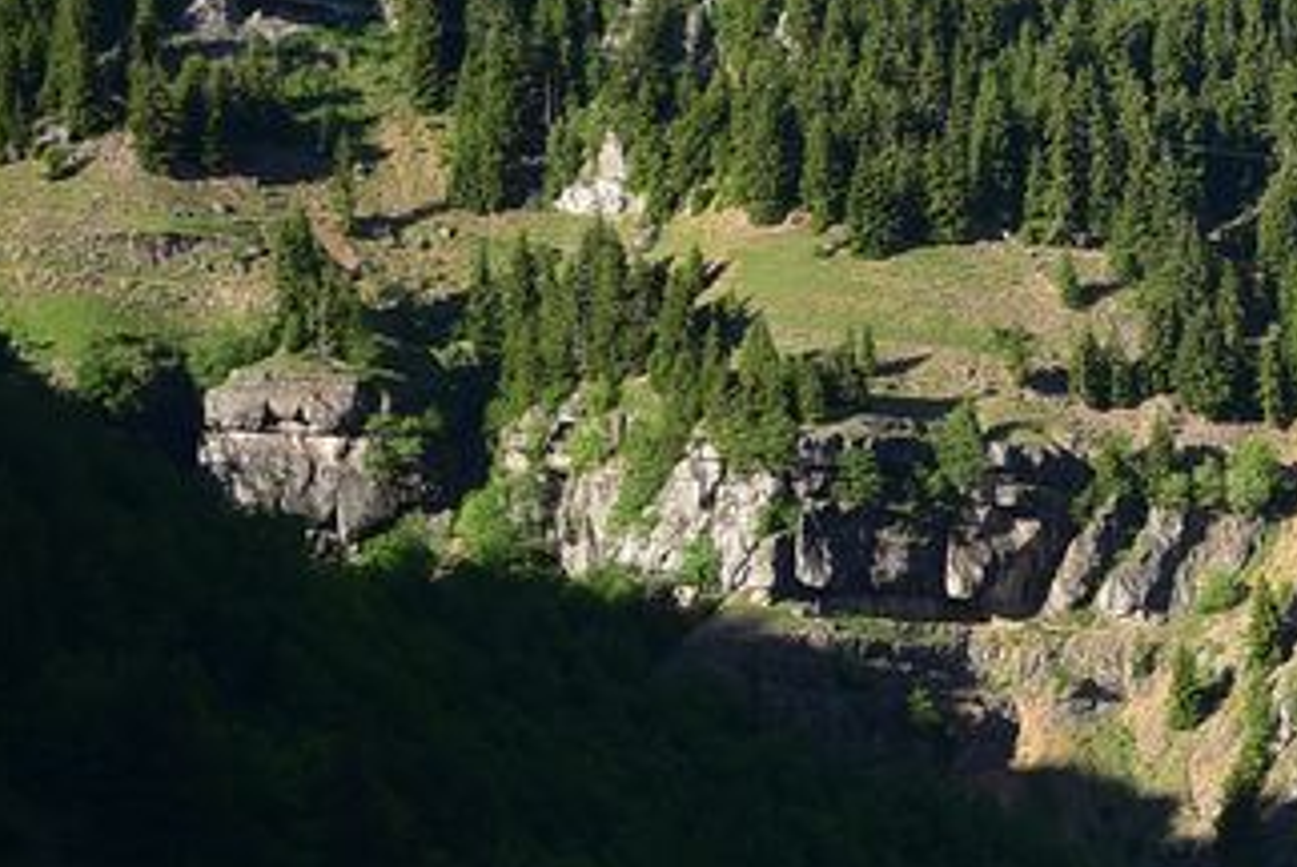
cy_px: -54
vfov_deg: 6.8
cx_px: 2008
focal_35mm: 201
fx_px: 7248
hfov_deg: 9.9
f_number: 9
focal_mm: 50
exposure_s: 1/200
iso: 200
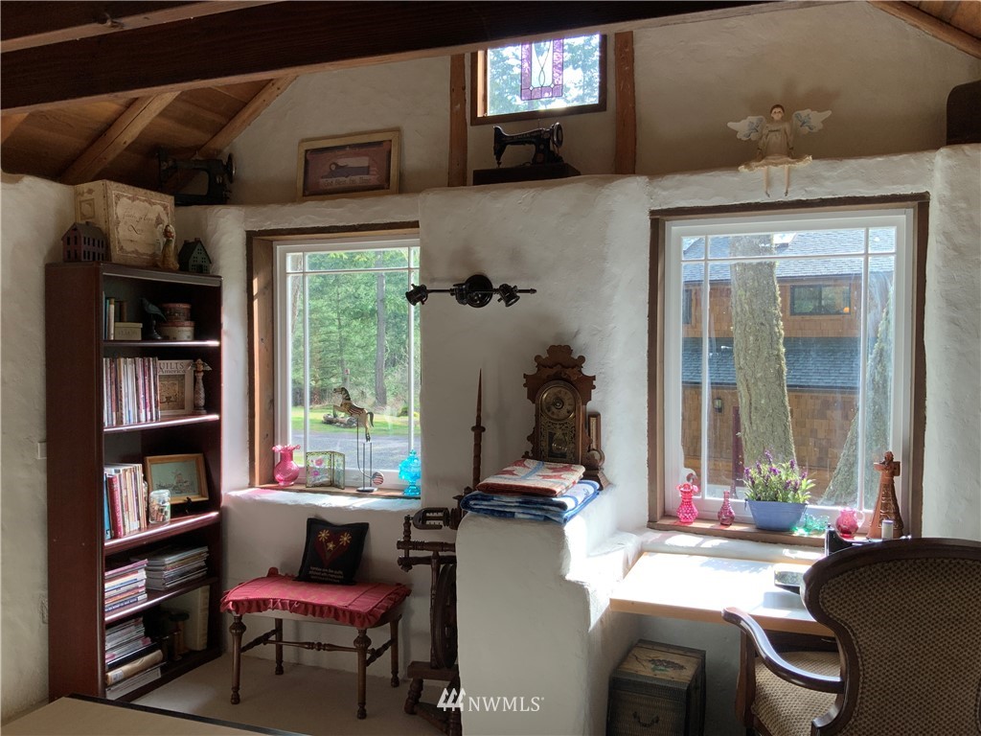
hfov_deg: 61.7
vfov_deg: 48.2
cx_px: 490
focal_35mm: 29
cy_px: 368
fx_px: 822
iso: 40
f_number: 1.8
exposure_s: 1/122
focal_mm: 3
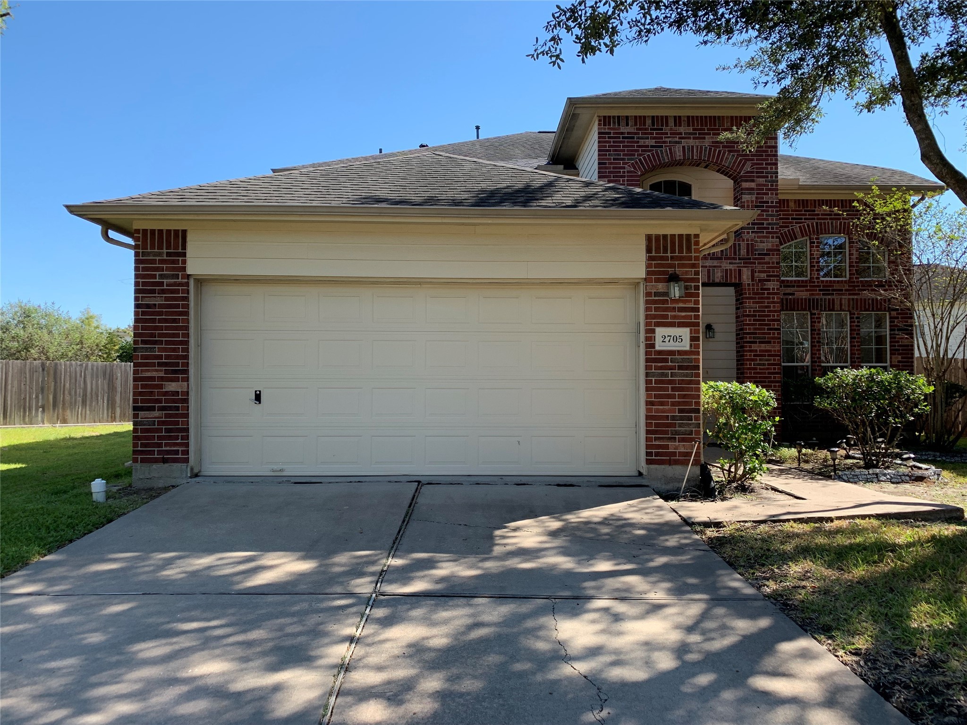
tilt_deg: +1.4
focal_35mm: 26
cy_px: 362
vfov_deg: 53.1
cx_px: 484
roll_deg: +0.2
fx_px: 726
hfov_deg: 67.3
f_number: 1.8
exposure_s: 1/759
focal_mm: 4.25
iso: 25
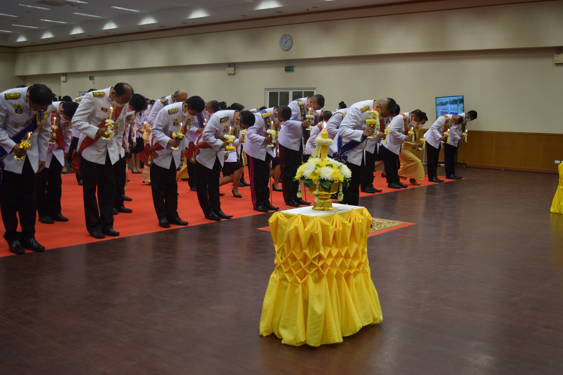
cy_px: 188
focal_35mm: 38
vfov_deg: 35.5
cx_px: 282
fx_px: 586
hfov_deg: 51.3
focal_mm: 25
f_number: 4
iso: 450
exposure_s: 1/60
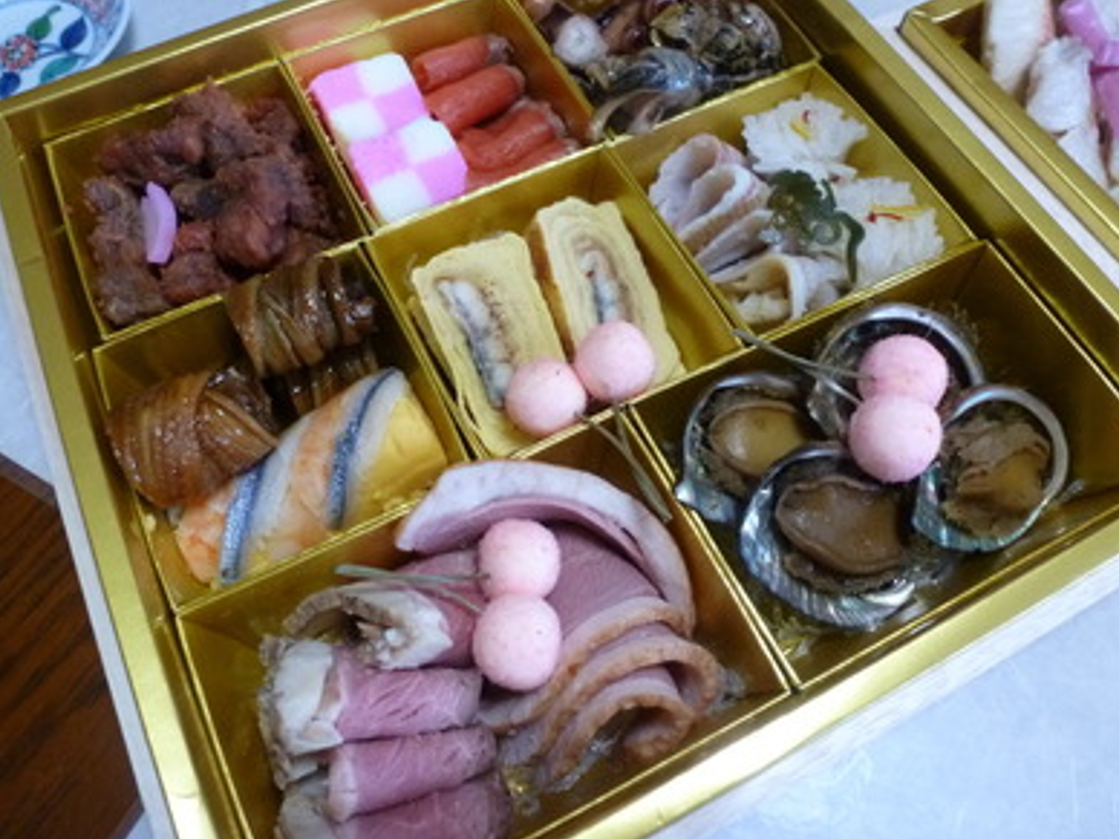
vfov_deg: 53.0
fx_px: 840
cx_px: 536
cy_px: 402
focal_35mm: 26
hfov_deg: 67.3
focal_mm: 4.3
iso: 400
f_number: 3.3
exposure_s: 1/40
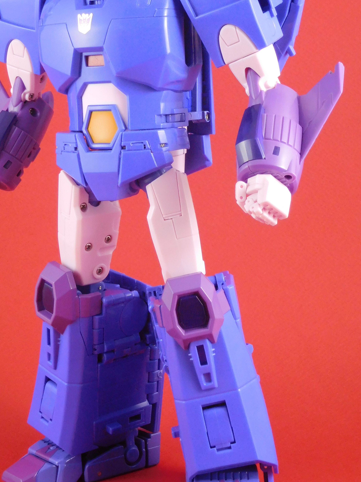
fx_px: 1140
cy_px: 188
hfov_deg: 18.0
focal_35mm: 82
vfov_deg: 23.8
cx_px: 135
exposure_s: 1/60
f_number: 4.2
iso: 400
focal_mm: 9.8
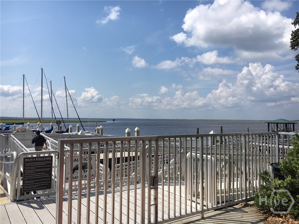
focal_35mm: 29
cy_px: 112
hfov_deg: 61.7
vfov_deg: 48.2
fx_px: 250
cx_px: 150
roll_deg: -0.5
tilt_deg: +1.5
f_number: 2.2
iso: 25
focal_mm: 4.15
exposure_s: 1/3205
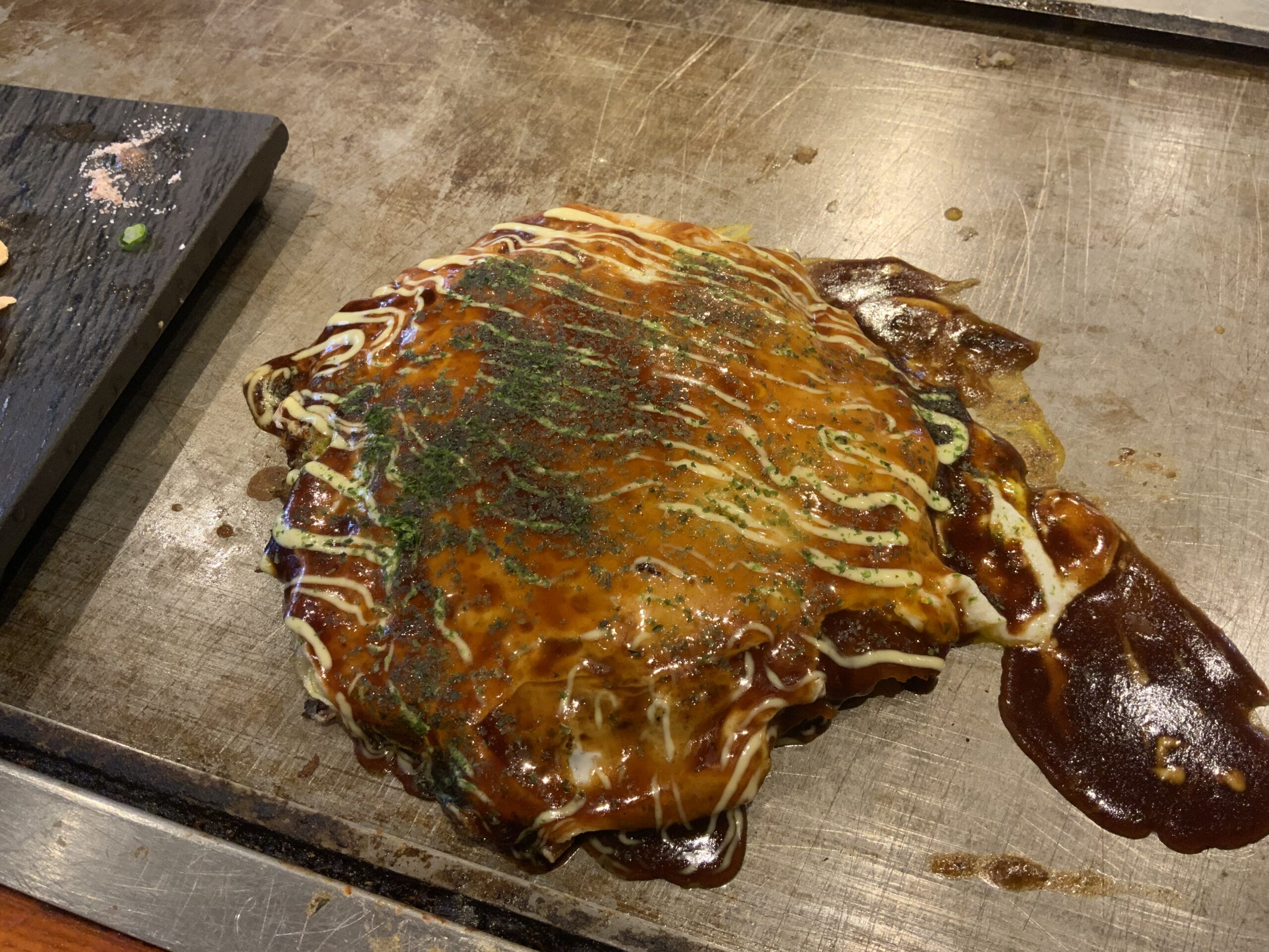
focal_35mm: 29
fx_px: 1063
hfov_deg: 61.7
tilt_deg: -55.5
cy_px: 476
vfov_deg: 48.2
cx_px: 634
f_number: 1.8
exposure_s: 1/60
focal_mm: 3
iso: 125
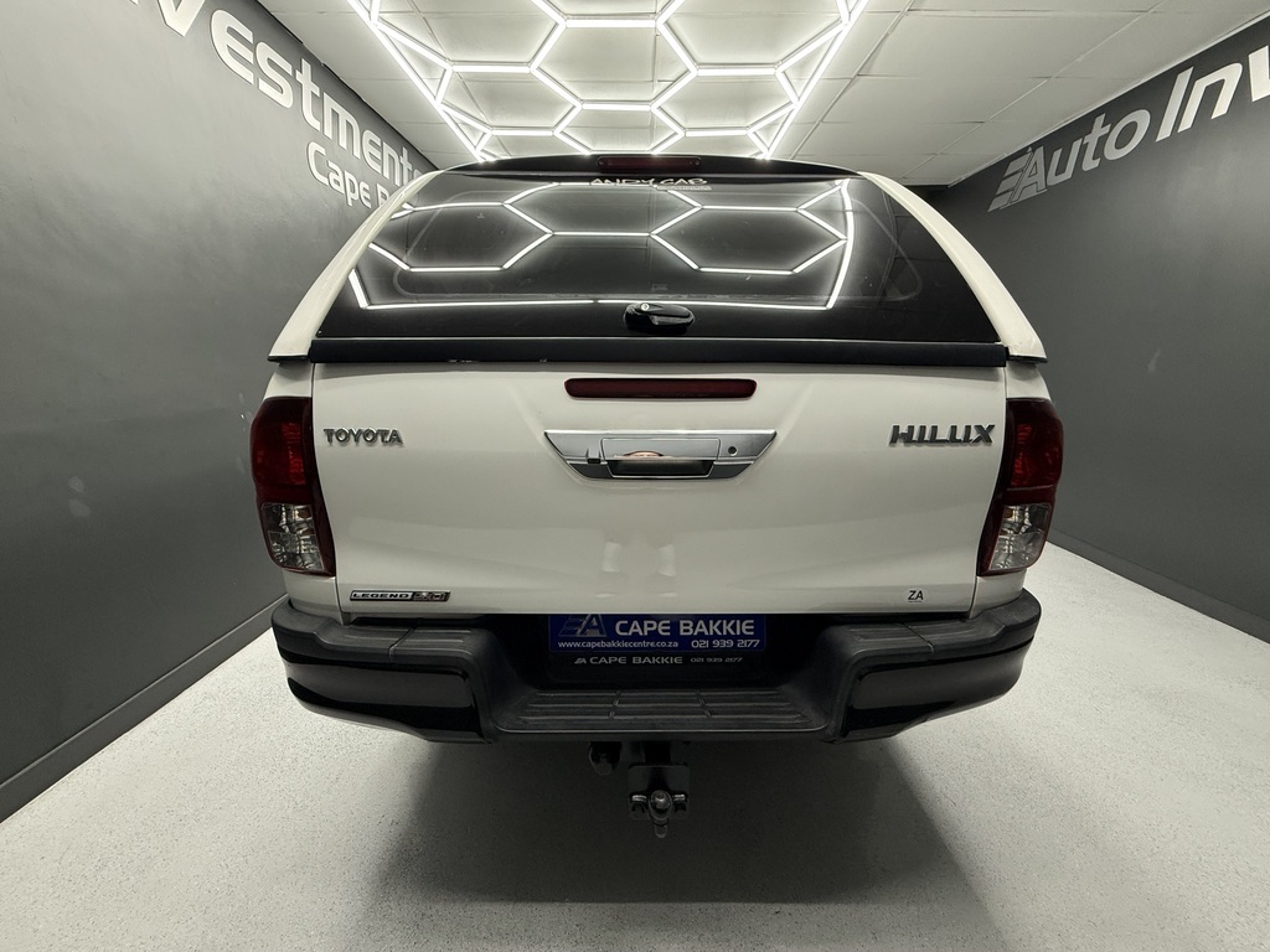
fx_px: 514
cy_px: 476
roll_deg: -0.2
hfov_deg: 102.1
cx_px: 635
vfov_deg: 85.7
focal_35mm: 14
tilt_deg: -13.1
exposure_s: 1/100
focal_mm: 2.22
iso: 250
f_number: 2.2
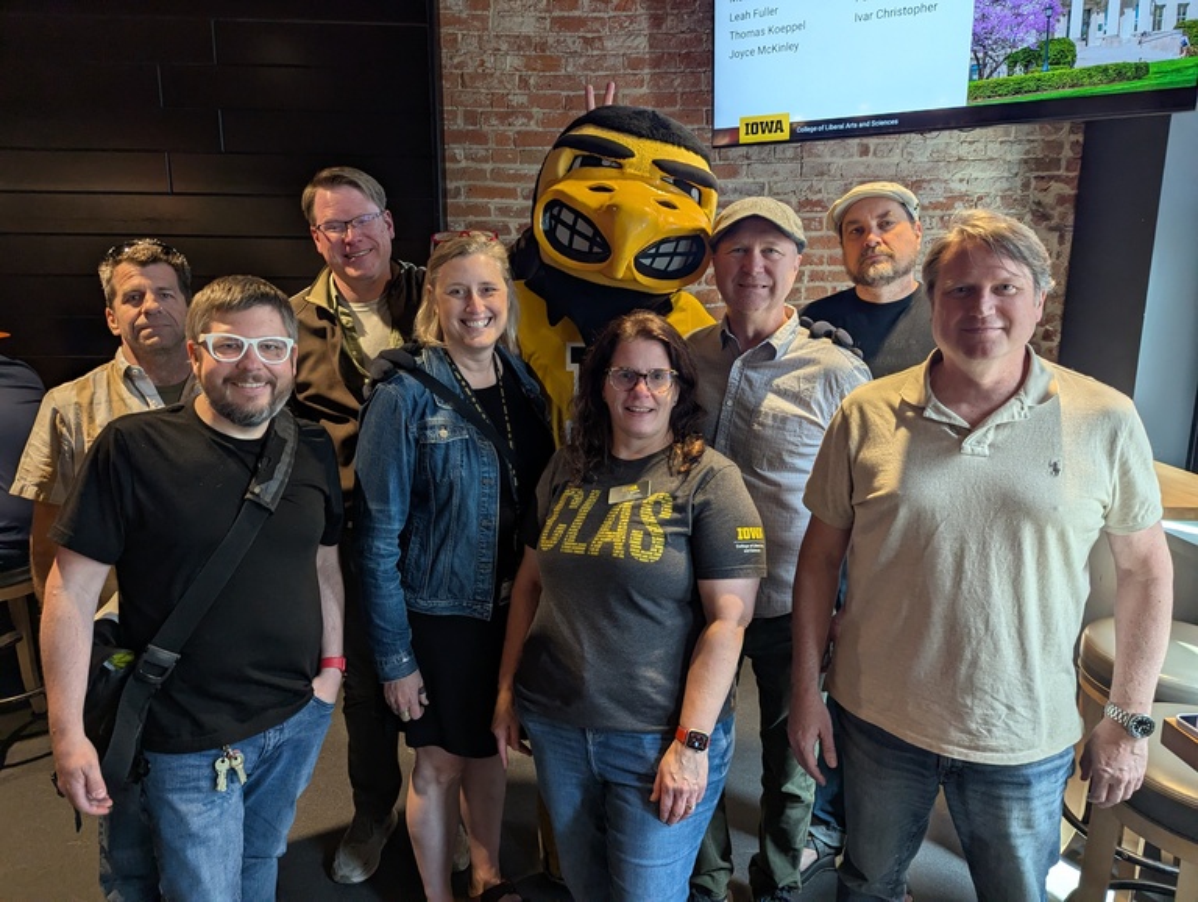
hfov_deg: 71.5
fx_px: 832
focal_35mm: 24
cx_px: 599
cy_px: 451
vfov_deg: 56.9
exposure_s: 1/120
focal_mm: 6.81
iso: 197
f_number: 1.85
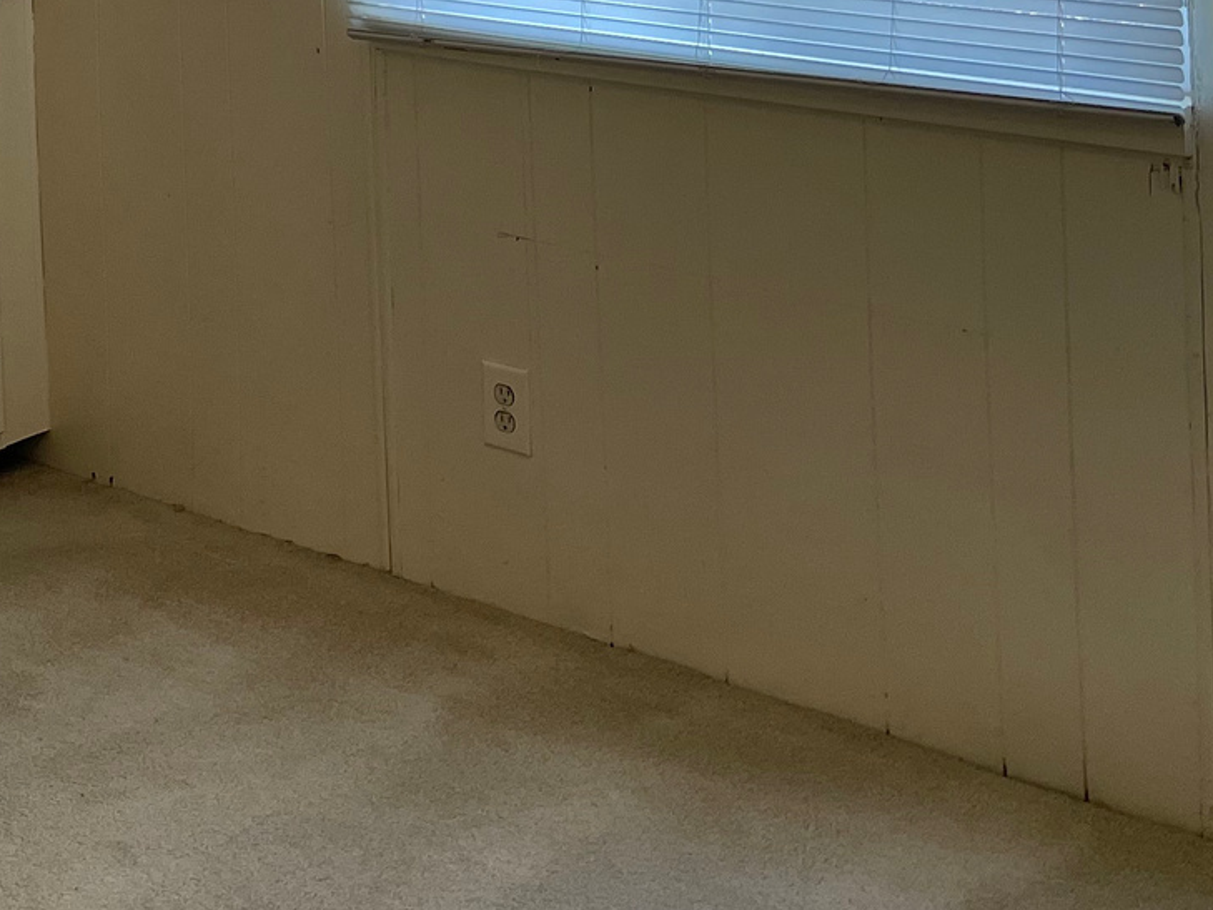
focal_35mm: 73
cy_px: -313
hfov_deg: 25.6
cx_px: 55
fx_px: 2558
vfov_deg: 18.6
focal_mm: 4.2
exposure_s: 1/120
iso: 80
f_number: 1.6
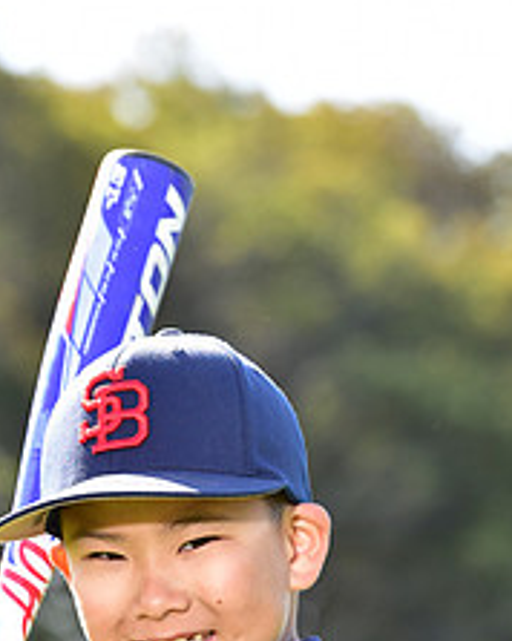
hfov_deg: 4.7
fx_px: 6259
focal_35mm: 330
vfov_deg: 5.8
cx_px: 160
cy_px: 747
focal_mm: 135
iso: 200
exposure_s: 1/250
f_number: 5
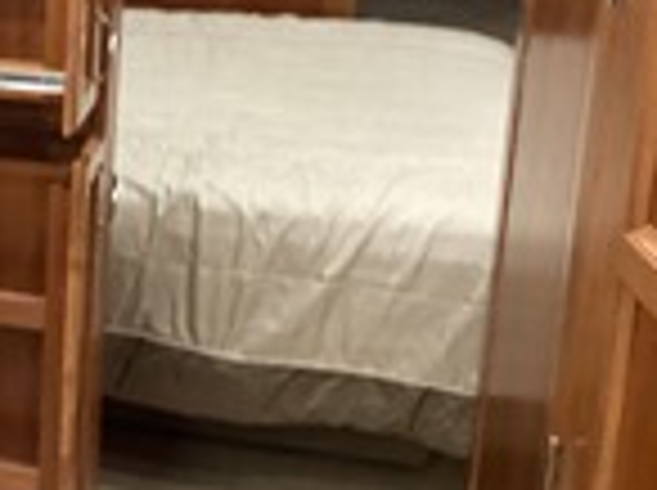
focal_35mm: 85
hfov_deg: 20.8
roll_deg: +0.3
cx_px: -220
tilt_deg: -13.4
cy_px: 63
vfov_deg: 17.1
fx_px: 1611
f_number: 2.4
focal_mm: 3.3
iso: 400
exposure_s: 1/30
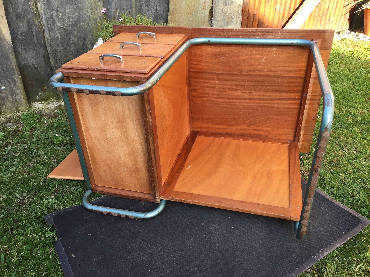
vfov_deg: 48.2
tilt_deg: -31.7
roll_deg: -1.8
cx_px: 185
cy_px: 138
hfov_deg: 61.7
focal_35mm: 29
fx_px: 310
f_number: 2.2
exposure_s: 1/120
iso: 32
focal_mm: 4.15
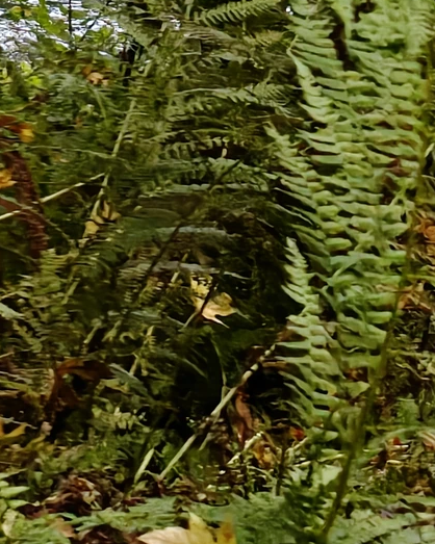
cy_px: -307
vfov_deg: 5.8
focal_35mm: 327
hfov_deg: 4.7
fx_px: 5265
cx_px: 236
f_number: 2.6
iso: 2000
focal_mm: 13.85
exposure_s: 1/184
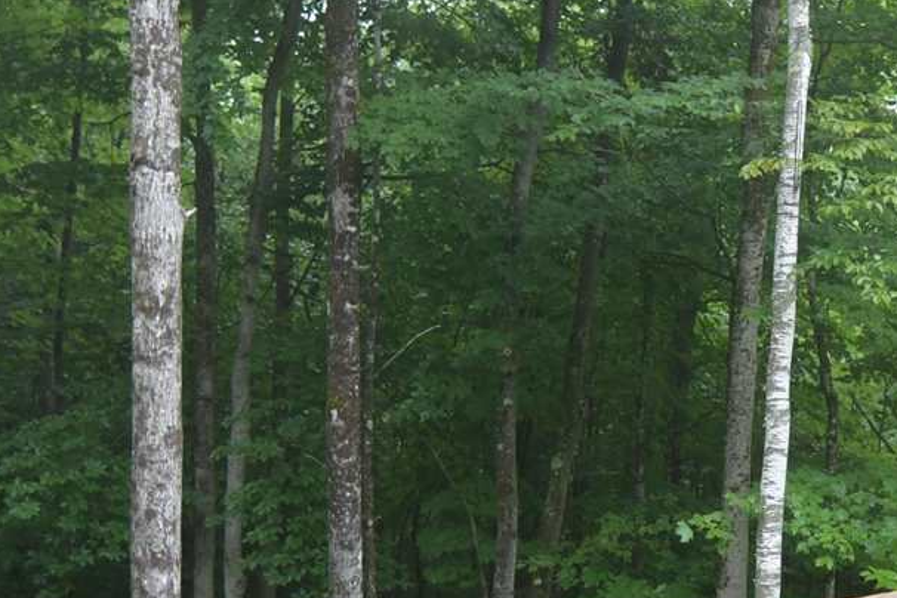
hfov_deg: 26.8
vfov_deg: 19.2
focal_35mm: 71
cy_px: 374
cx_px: 916
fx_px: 1769
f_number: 2.8
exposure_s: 1/160
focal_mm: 14
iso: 400
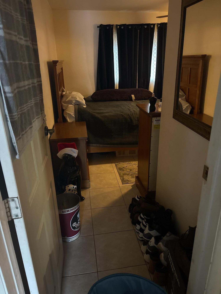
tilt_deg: -22.0
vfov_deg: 67.3
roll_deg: +1.2
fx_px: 221
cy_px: 147
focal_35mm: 26
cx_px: 110
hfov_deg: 53.1
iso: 800
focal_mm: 5.96
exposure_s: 1/24
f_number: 1.6
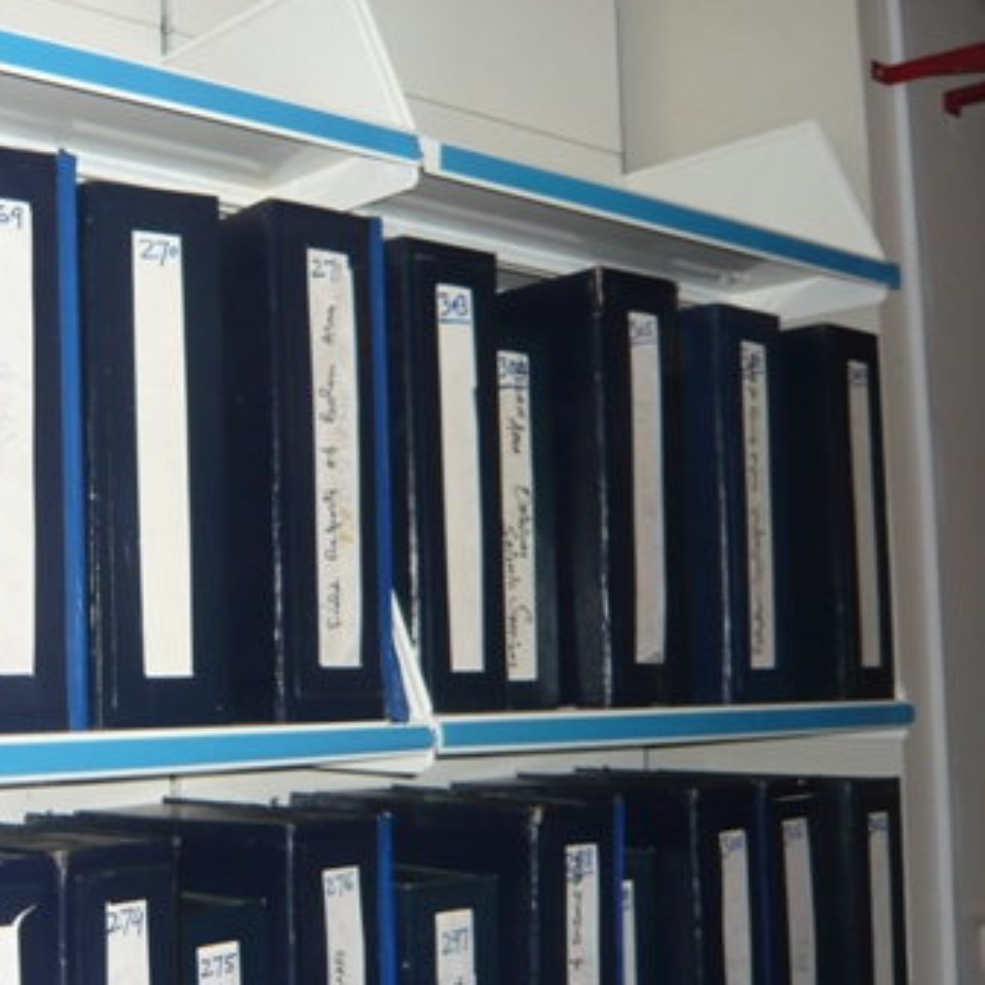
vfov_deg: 36.0
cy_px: 547
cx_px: 96
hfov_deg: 34.1
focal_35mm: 47
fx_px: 1513
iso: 100
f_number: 2.8
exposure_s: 1/30
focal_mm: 4.6
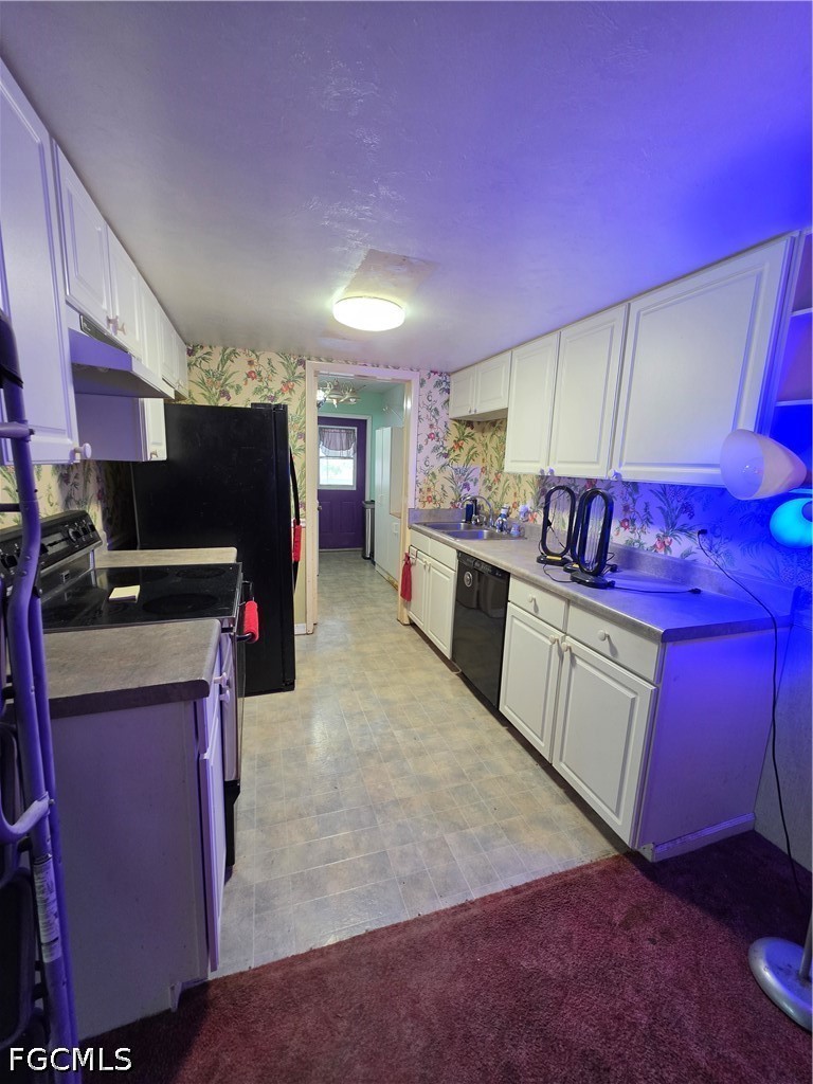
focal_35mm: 13
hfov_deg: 89.9
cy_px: 542
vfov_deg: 106.2
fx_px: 407
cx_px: 406
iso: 200
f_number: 1.9
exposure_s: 1/60
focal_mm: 2.2
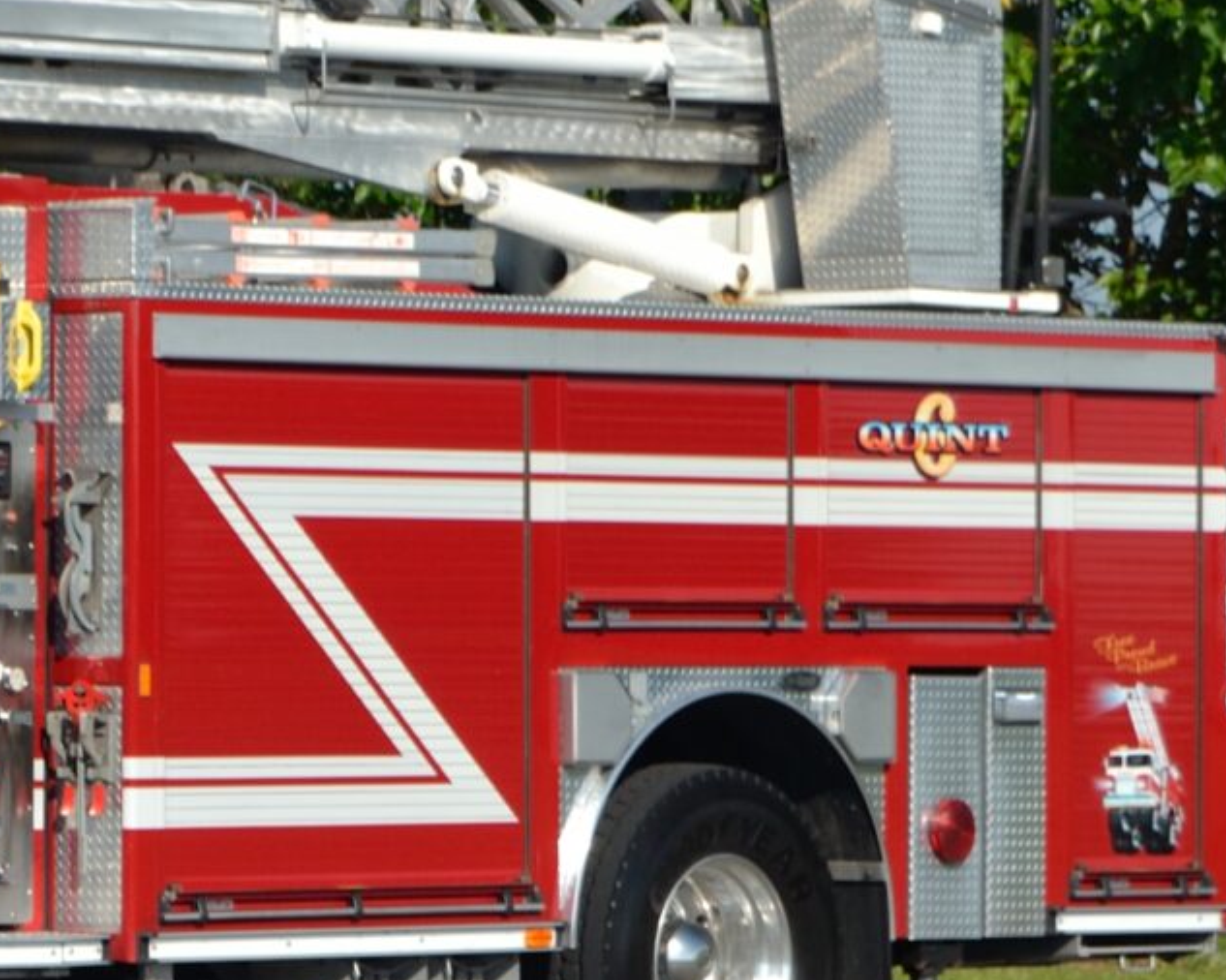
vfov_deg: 5.9
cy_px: 489
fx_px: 9504
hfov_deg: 7.3
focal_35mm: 262
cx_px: -455
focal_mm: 46
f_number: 7.1
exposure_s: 1/200
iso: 100
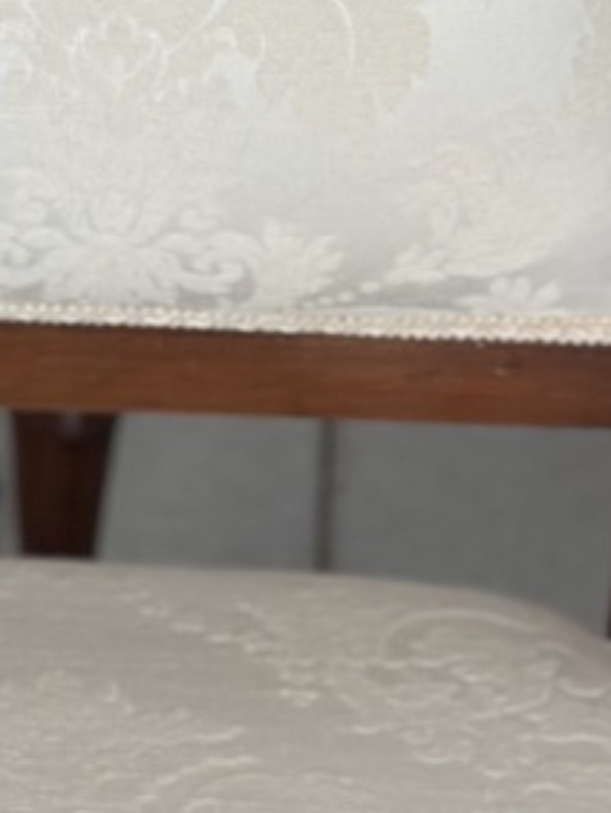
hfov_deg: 7.3
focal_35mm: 204
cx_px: 26
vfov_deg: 9.7
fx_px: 4794
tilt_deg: -37.2
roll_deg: -1.8
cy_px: 513
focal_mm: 6.86
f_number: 1.78
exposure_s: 1/66
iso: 125
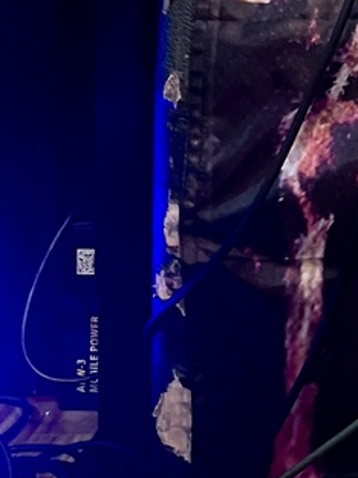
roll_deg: -0.2
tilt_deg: -0.8
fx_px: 1379
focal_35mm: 100
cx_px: 647
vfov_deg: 17.6
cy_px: -247
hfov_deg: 13.3
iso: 1000
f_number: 1.6
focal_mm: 5.1
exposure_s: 1/30
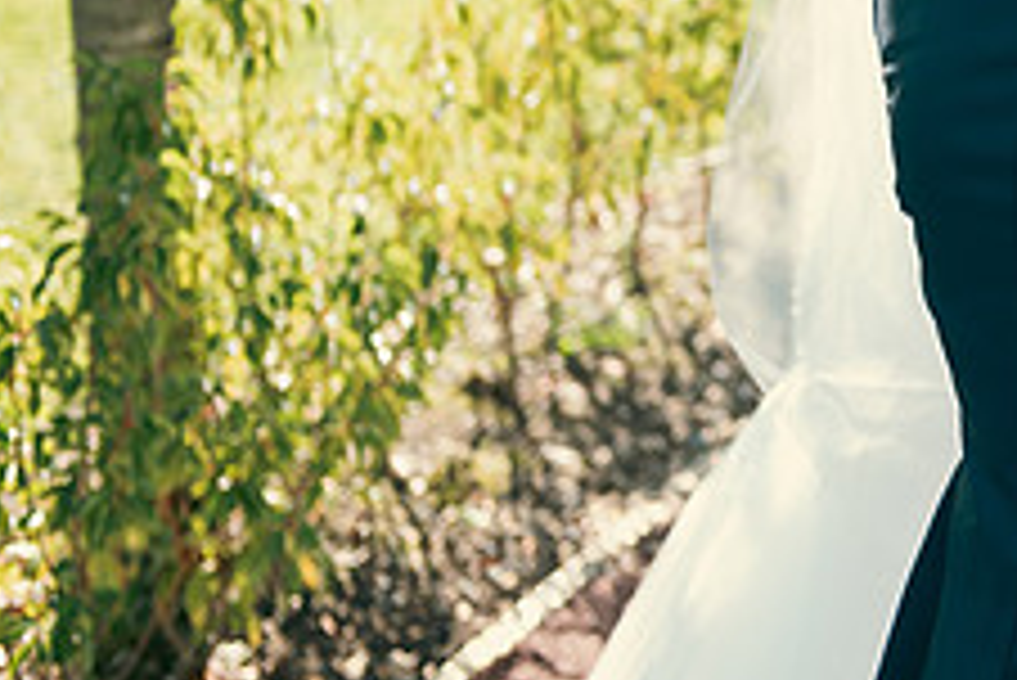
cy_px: -142
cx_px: 1274
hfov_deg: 15.9
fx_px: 3477
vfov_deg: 11.0
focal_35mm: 123
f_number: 3.5
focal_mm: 48
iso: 125
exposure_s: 1/250
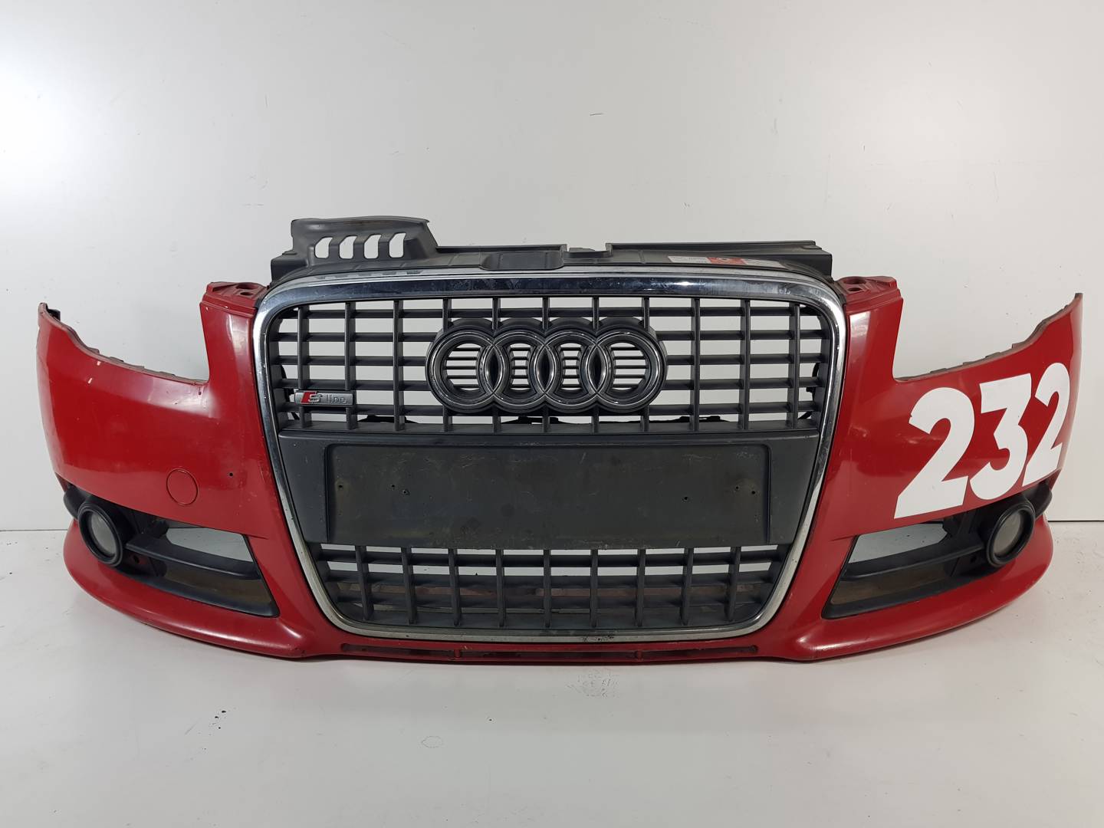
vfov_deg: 53.1
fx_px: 829
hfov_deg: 67.3
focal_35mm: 26
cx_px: 552
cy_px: 414
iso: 64
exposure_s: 1/100
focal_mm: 4.2
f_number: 1.7
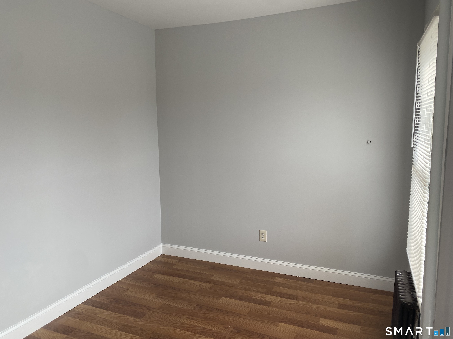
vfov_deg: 53.1
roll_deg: +0.5
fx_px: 340
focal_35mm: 26
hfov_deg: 67.3
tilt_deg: -7.3
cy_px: 170
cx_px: 226
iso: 50
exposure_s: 1/122
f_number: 1.8
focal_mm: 4.25
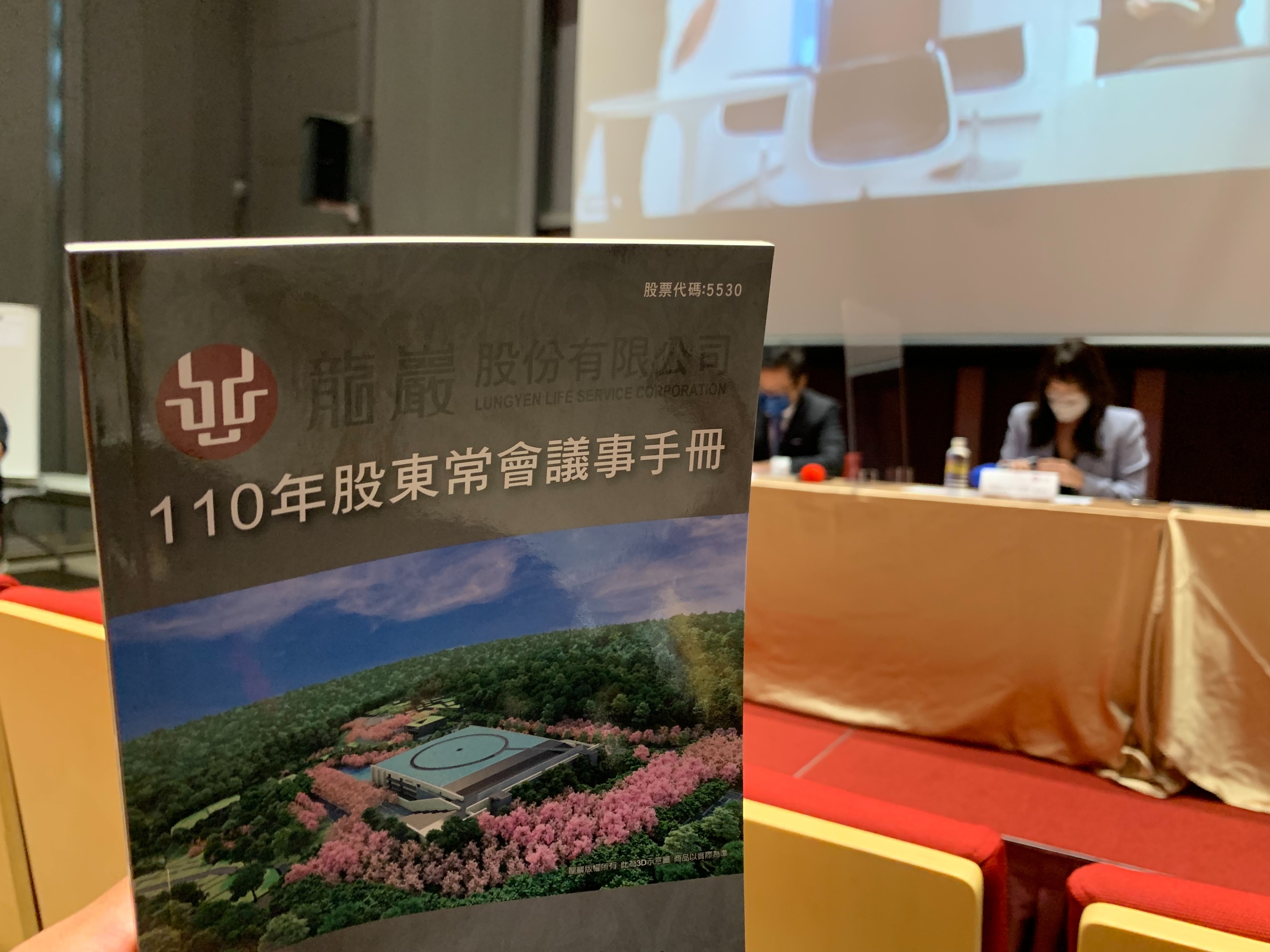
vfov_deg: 53.1
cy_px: 476
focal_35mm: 26
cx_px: 635
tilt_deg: -4.1
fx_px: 954
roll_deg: -2.8
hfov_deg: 67.3
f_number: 1.8
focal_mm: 4.25
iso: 400
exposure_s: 1/58
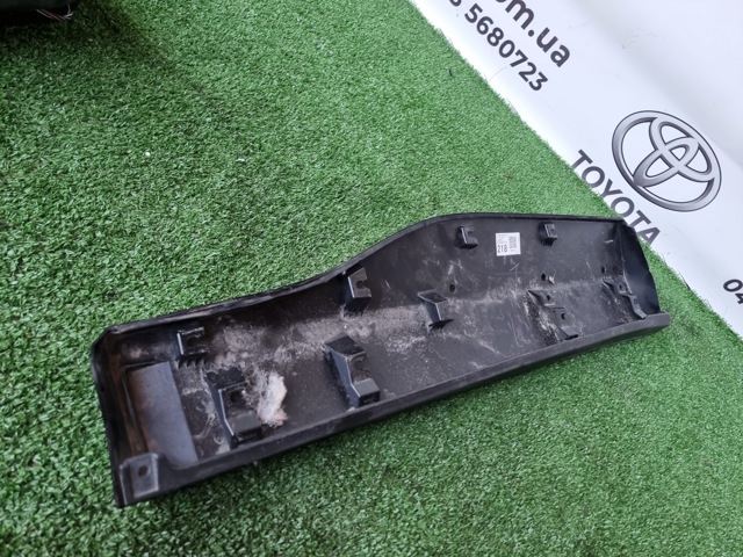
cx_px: 372
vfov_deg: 56.8
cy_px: 278
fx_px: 515
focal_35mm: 24
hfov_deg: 71.6
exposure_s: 1/100
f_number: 1.8
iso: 80
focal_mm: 6.7
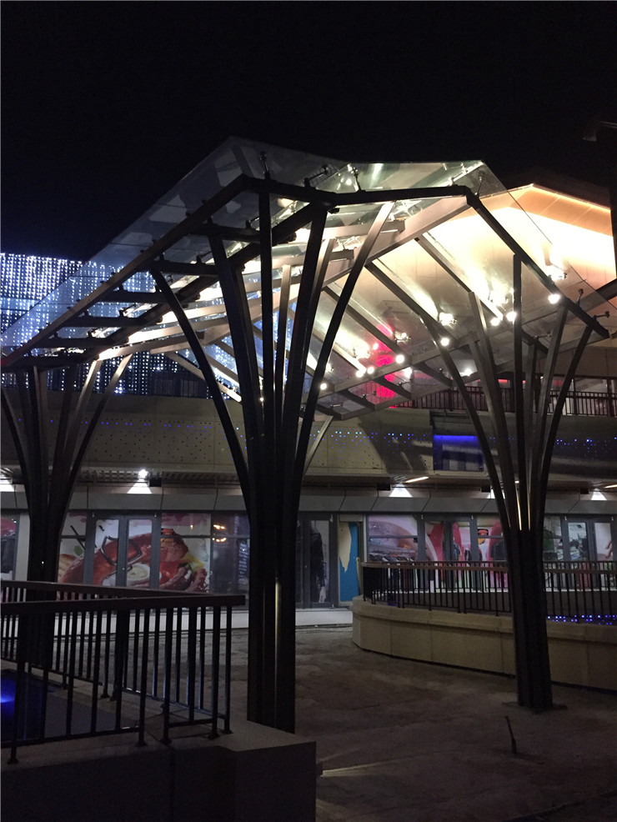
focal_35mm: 29
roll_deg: +0.7
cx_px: 308
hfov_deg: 48.2
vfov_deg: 61.6
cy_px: 411
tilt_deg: +11.8
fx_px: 689
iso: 400
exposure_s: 1/17
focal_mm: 4.15
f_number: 2.2
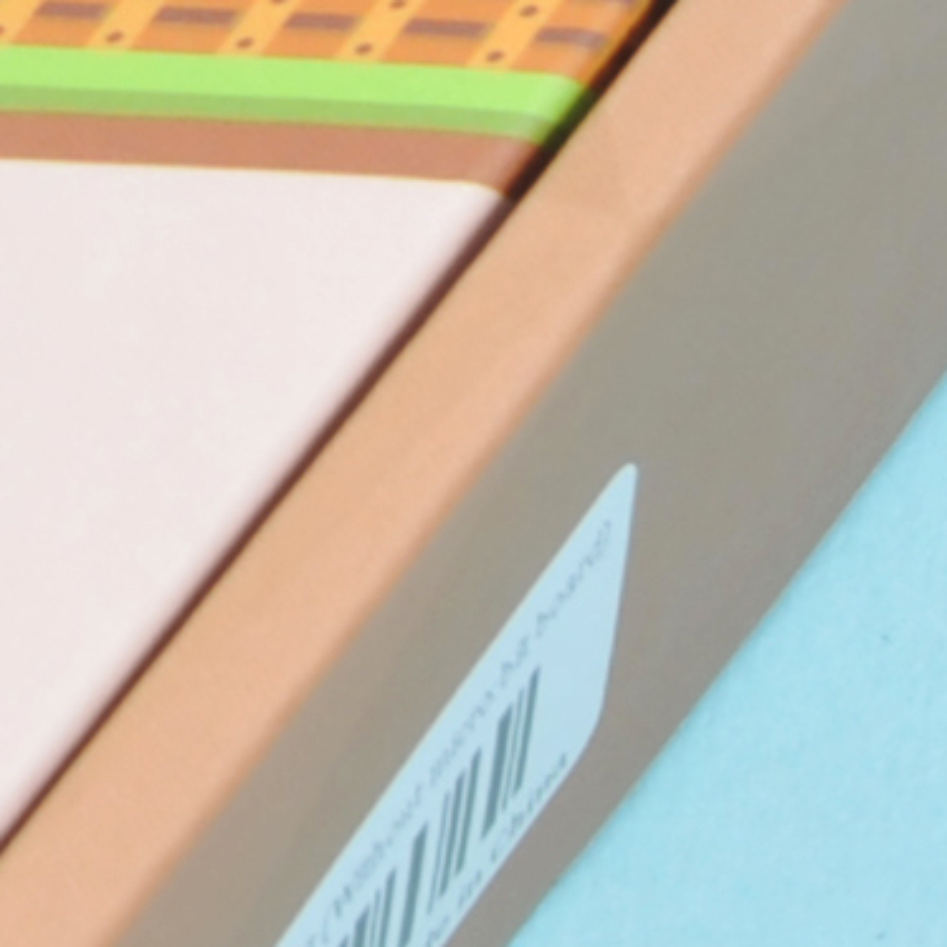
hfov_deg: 2.6
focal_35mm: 677
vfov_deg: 2.6
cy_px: -1279
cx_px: -1355
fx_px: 20954
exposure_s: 1/160
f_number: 14
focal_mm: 70
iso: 200
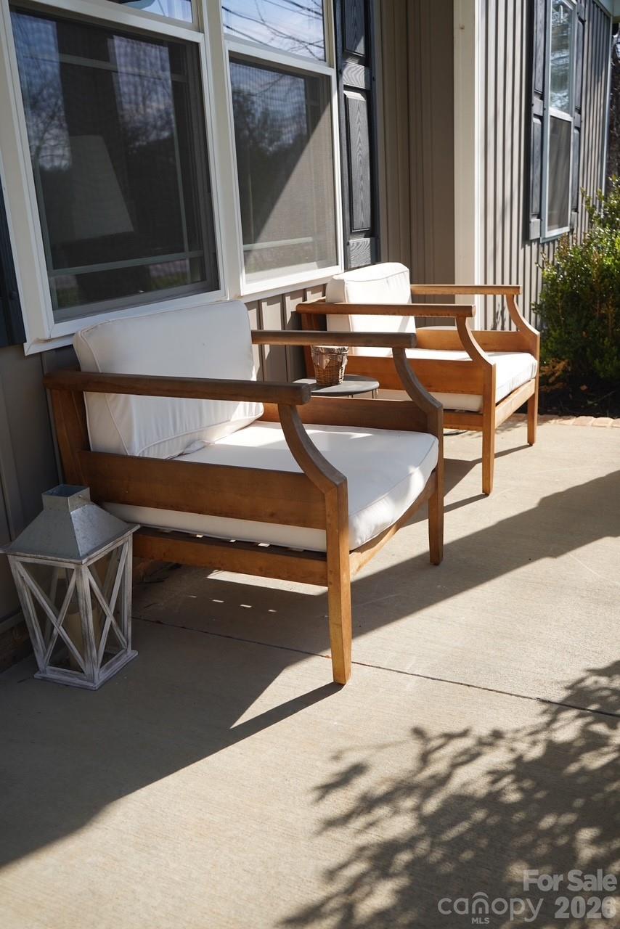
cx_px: 310
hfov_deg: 40.0
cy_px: 464
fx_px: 852
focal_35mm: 33
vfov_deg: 57.2
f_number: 5.6
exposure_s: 1/320
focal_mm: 33
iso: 100
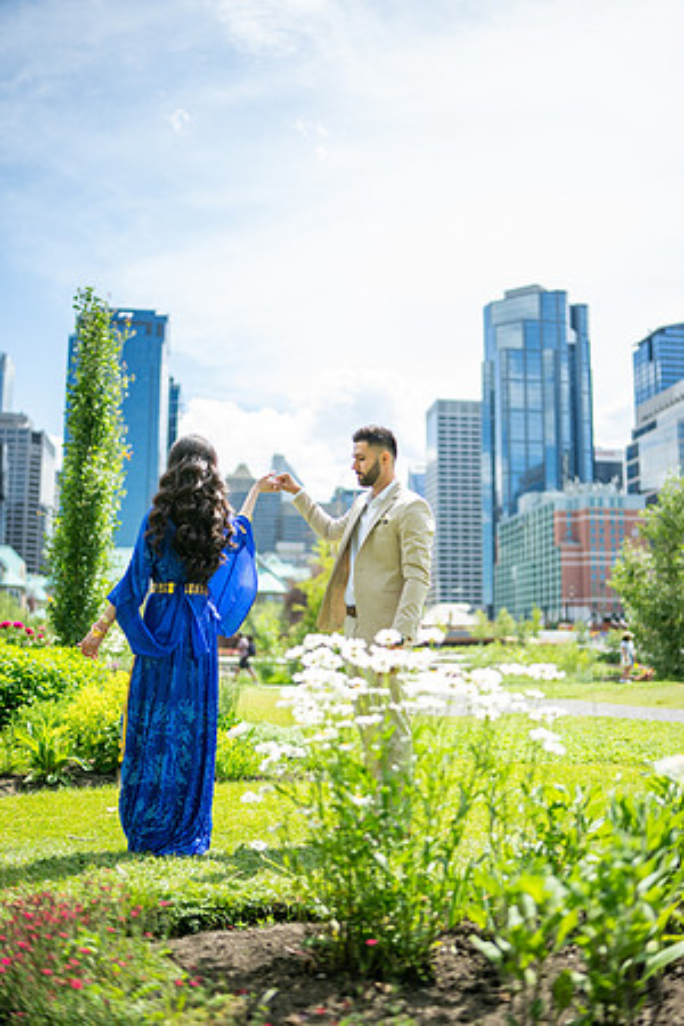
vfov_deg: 54.4
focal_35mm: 35
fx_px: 997
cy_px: 513
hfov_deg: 37.9
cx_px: 342
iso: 125
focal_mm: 35
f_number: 1.2
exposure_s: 1/4000
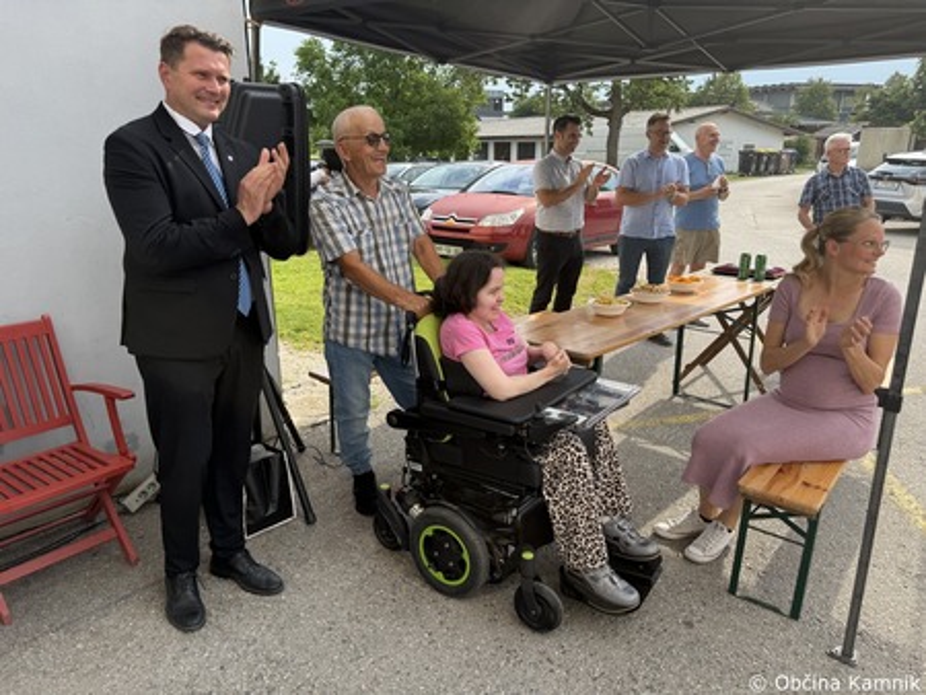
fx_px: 642
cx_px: 463
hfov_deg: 71.6
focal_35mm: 24
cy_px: 348
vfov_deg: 56.9
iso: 80
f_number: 1.78
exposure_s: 1/1493
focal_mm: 6.76
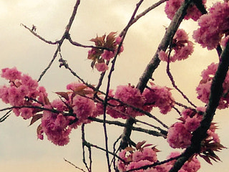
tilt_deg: +14.0
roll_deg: -0.4
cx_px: -218
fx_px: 1092
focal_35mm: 165
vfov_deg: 8.9
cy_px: 173
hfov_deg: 11.0
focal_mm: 4.12
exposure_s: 1/146
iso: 50
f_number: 2.4
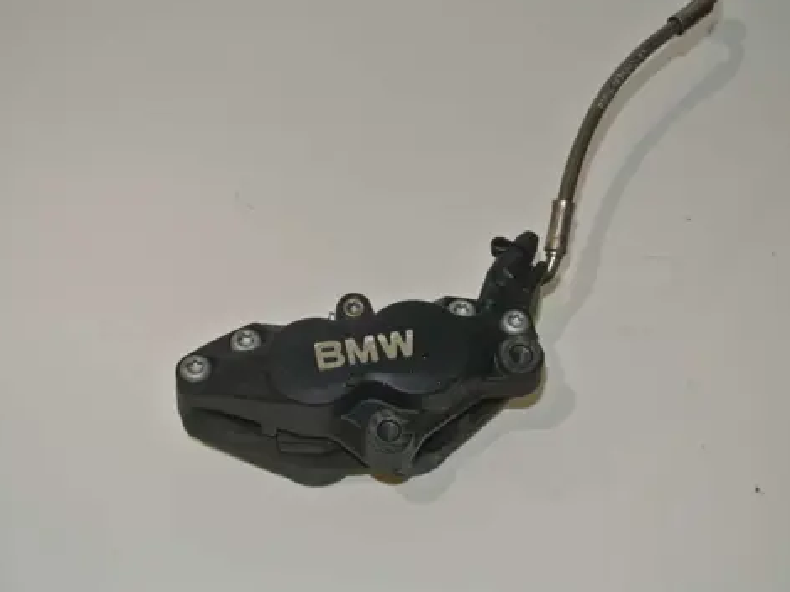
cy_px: 293
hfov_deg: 35.6
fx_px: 1232
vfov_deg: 27.0
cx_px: 410
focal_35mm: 54
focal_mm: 18.2
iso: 200
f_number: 4.5
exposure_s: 1/60
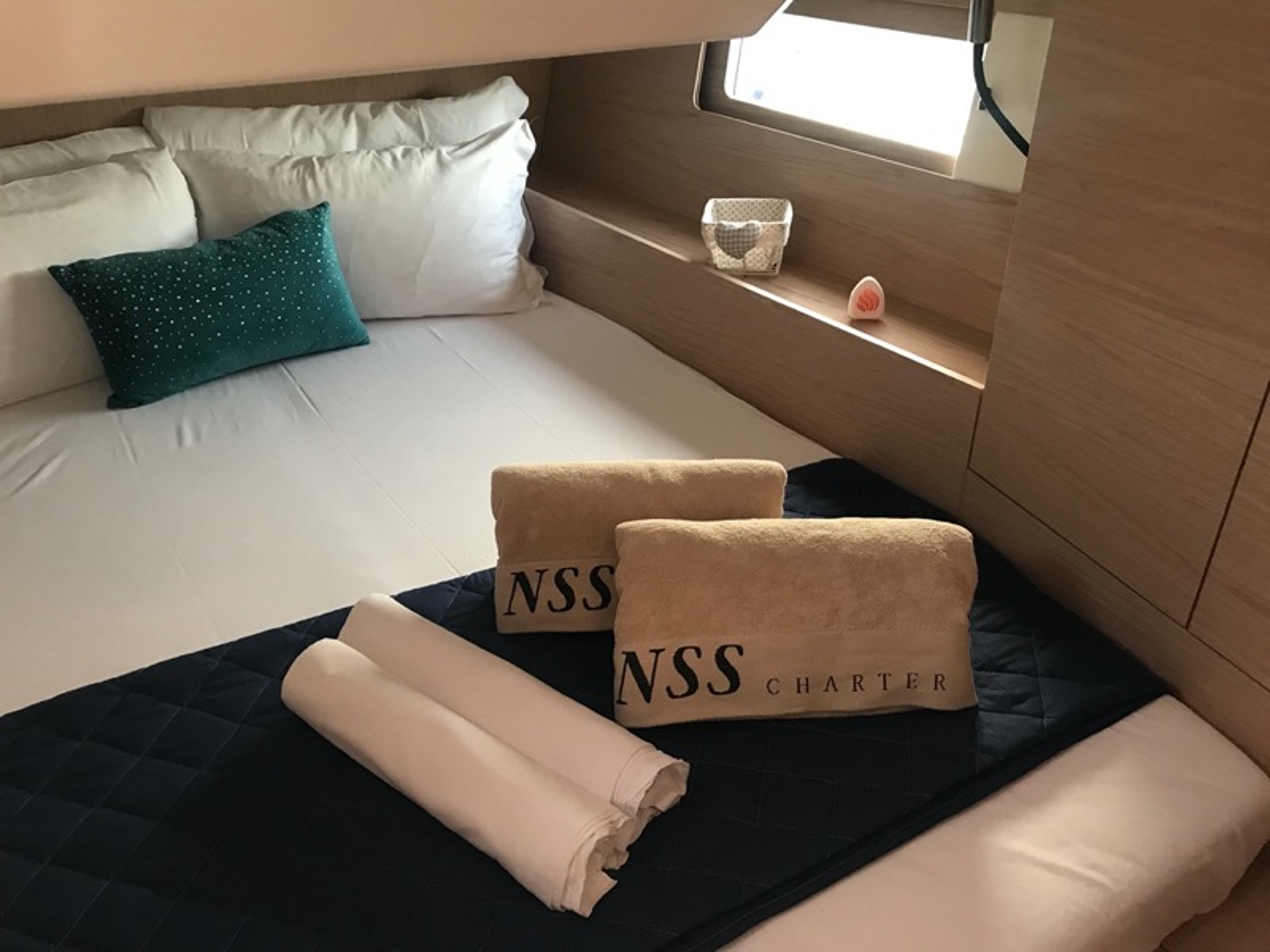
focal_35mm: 28
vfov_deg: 49.7
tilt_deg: -30.3
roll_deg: +1.4
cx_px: 635
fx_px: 1027
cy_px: 476
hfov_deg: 63.4
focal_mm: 3.99
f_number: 1.8
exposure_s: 1/17
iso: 64
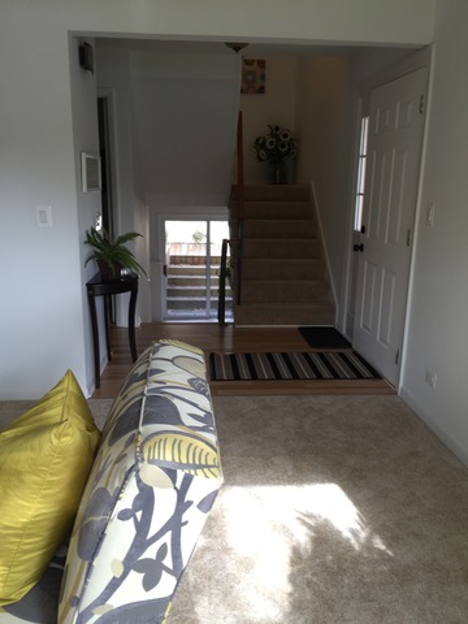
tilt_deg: -14.9
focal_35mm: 29
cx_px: 234
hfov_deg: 48.2
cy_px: 312
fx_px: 523
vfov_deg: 61.7
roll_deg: -0.8
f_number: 2.2
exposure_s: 1/60
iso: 32
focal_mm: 4.15
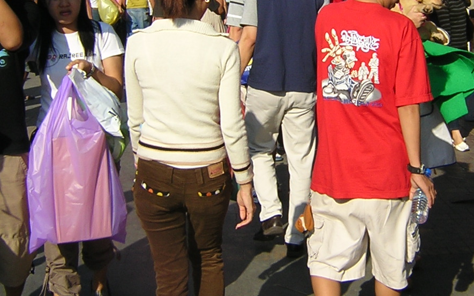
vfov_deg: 18.6
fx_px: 891
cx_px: 348
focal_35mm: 69
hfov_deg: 29.4
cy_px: 47
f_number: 5.2
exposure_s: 1/411
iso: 100
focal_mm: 4.7
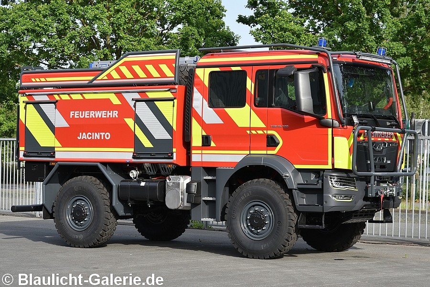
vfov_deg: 16.1
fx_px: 1015
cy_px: 144
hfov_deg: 23.9
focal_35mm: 85
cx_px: 215
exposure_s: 1/250
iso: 200
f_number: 8
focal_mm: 85
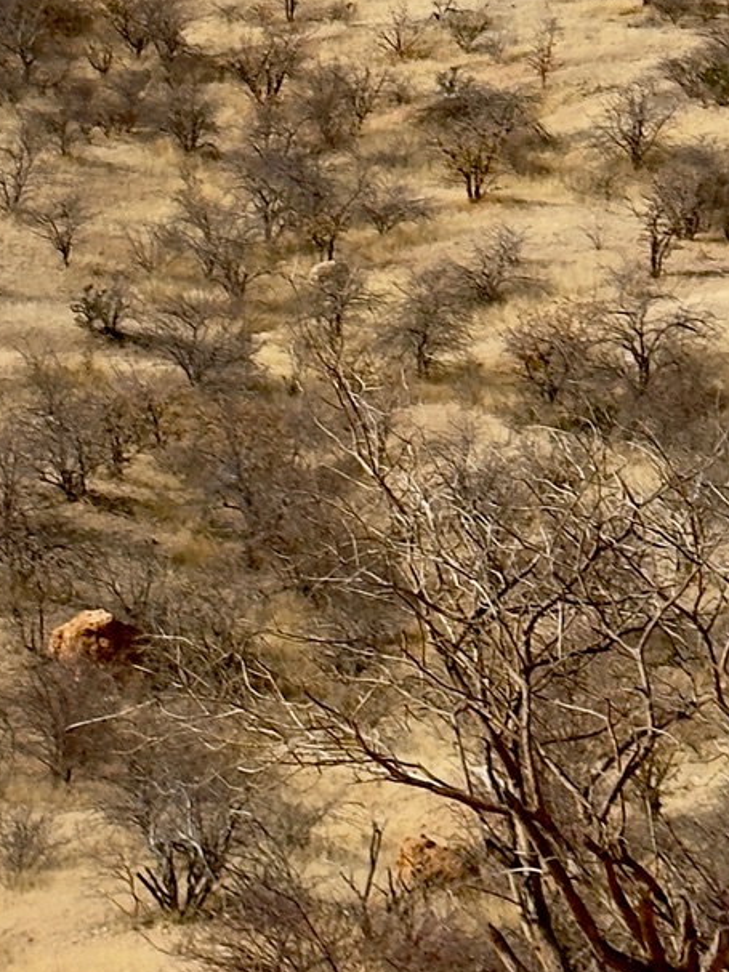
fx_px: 4550
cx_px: 463
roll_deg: -0.7
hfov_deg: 9.2
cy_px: -288
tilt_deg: -8.5
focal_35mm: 162
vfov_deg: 11.9
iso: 64
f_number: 1.78
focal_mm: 6.76
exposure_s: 1/5848
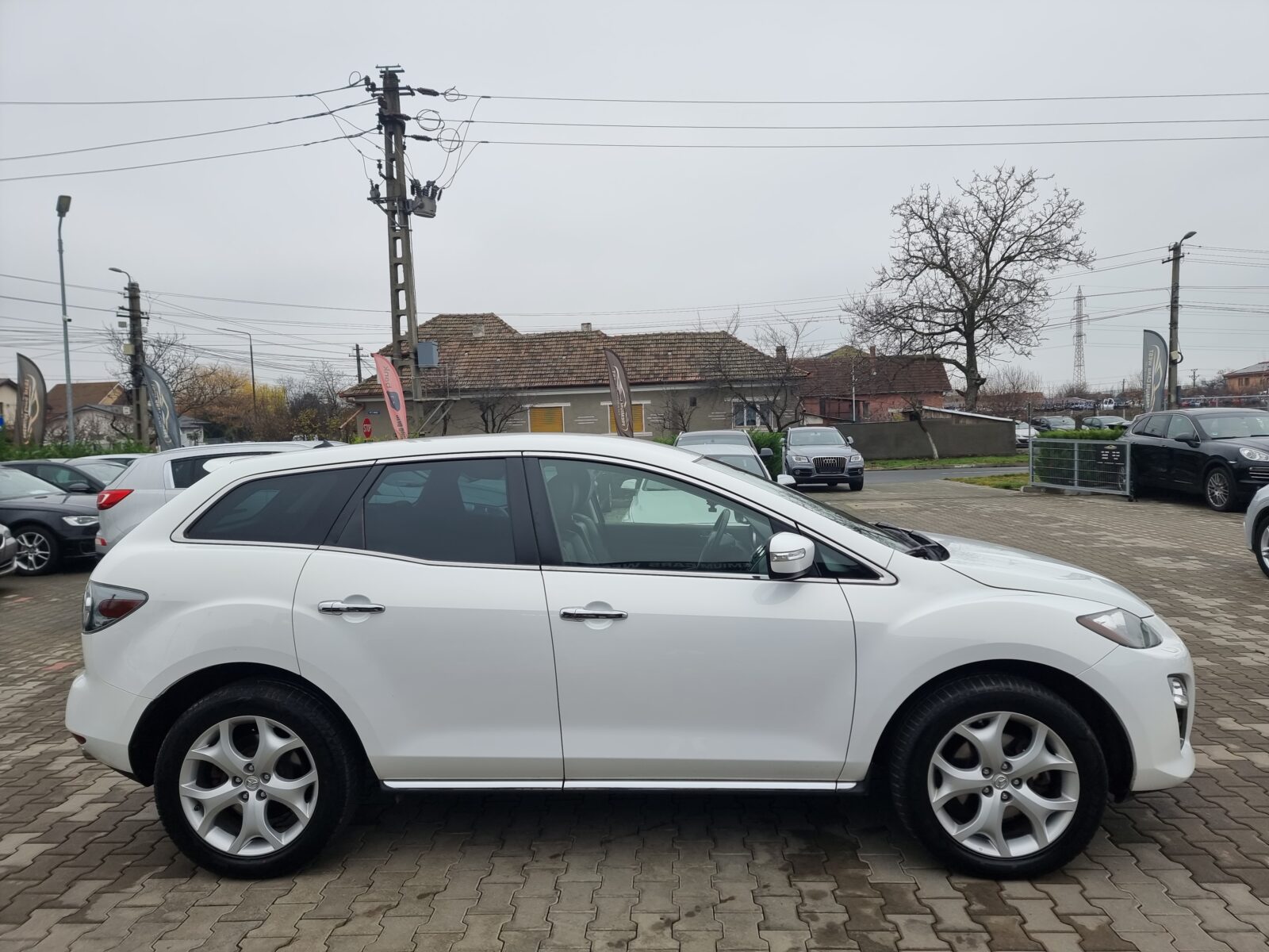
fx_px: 880
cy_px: 476
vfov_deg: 56.8
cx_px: 634
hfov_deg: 71.6
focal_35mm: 24
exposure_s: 1/100
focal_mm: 6.7
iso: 50
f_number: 1.8
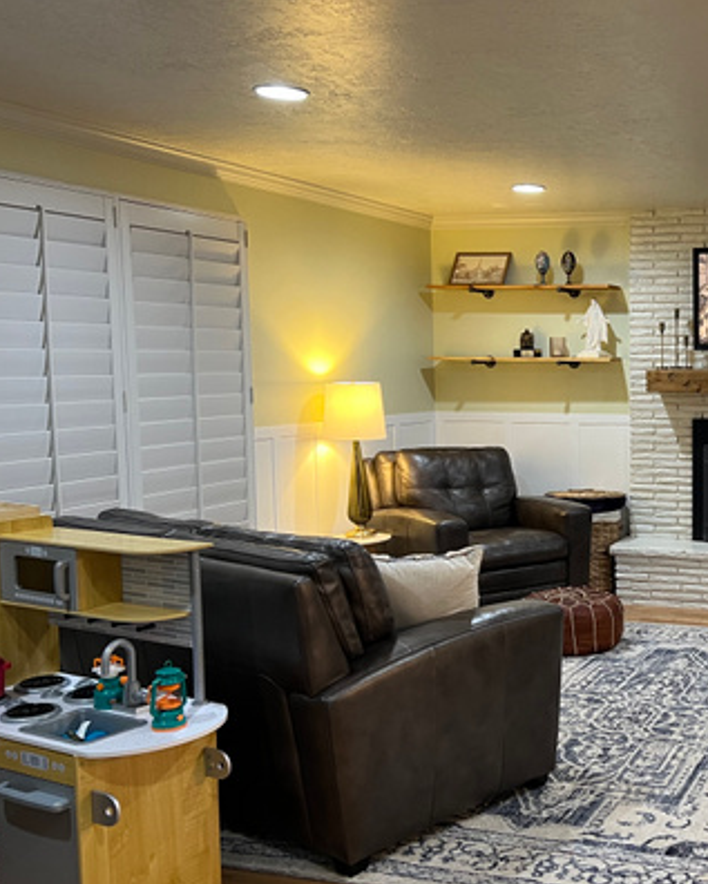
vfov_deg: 44.8
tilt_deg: -5.6
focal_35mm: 41
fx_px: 1073
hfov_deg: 34.0
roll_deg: +0.0
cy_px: 462
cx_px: 668
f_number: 1.5
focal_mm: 5.7
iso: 160
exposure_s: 1/60
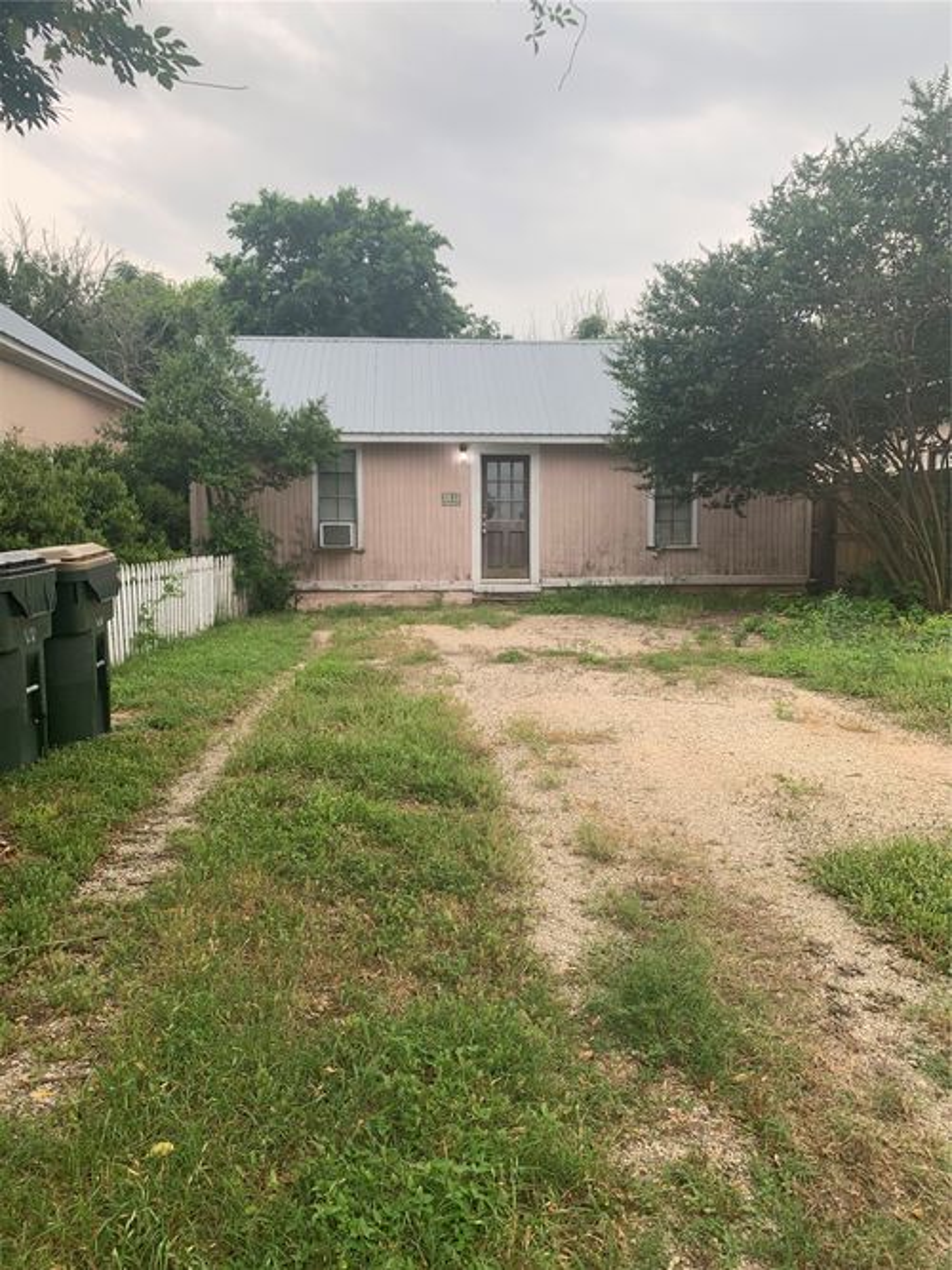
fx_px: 954
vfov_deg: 67.3
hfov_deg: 53.0
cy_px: 635
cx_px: 476
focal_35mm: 26
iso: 25
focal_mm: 4.25
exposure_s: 1/127
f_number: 1.8
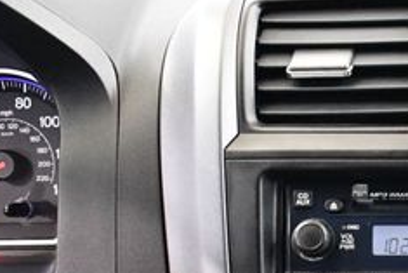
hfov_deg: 19.7
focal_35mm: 98
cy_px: 323
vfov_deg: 13.6
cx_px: 476
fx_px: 1111
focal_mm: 18
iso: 5000
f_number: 3.5
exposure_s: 1/60
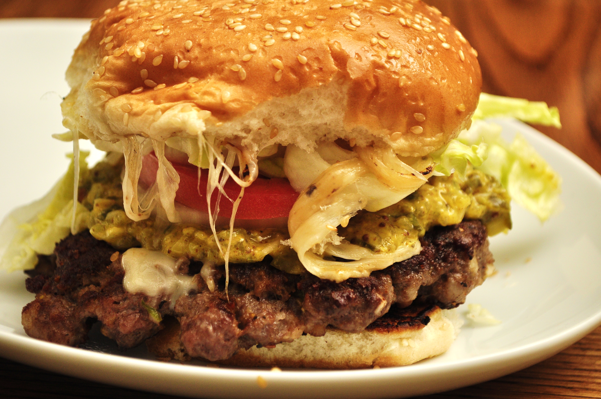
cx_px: 300
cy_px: 200
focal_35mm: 82
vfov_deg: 16.5
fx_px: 1376
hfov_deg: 24.6
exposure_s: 1/1000
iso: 500
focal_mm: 55
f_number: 5.6
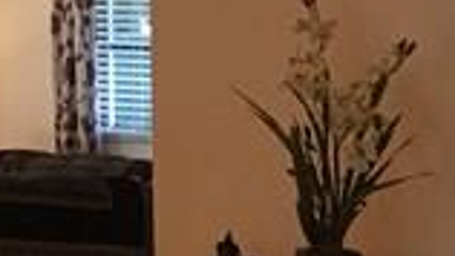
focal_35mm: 205
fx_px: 2474
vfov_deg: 5.7
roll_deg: -2.6
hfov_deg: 10.1
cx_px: 757
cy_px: 610
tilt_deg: -10.3
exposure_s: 1/15
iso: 50
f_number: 2.2
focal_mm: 4.15
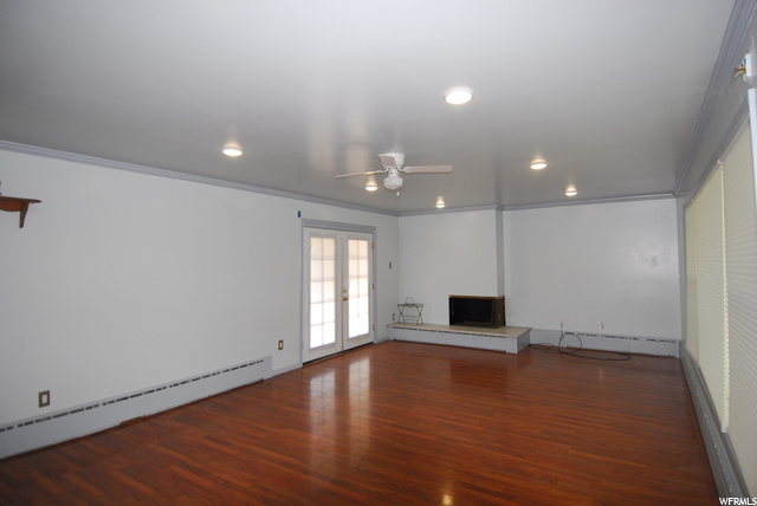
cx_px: 378
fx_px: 379
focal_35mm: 18
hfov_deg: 89.9
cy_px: 253
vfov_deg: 67.5
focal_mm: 12
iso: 200
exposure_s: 1/60
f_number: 4
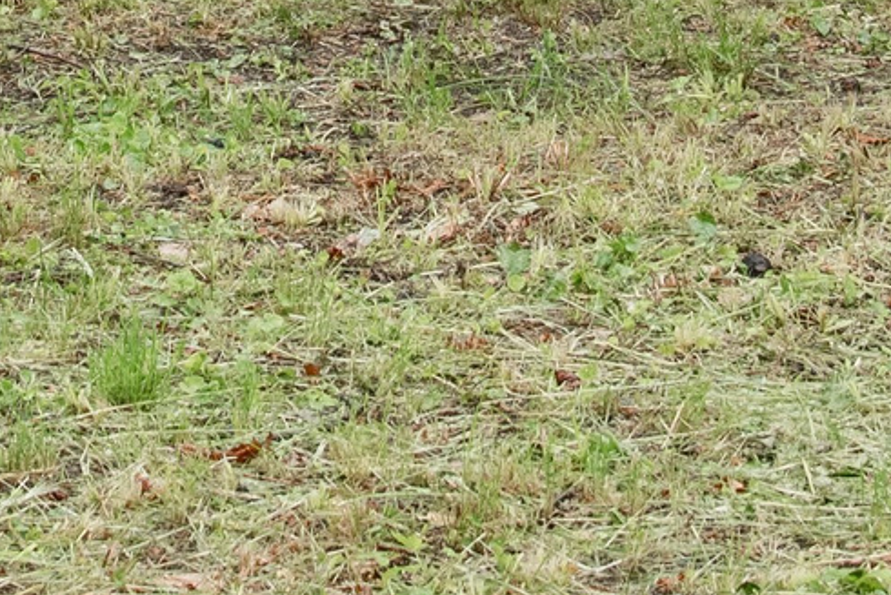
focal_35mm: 224
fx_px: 5545
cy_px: -836
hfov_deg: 9.1
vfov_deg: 5.9
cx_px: 25
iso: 500
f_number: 6.3
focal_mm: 40
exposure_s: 1/160
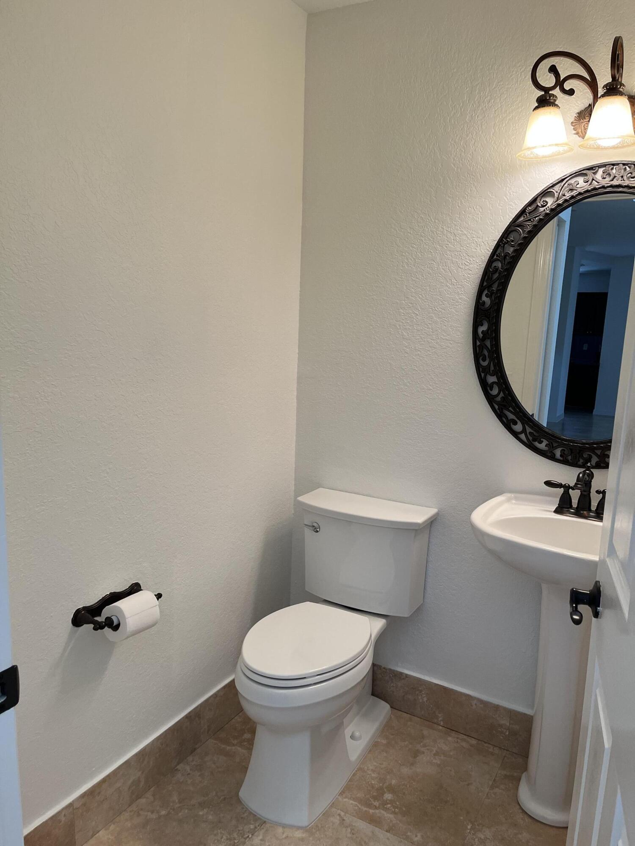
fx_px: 636
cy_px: 423
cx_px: 318
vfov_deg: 67.3
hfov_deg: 53.1
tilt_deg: -10.7
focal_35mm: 26
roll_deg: -2.0
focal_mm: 5.1
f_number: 1.6
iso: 125
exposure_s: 1/120
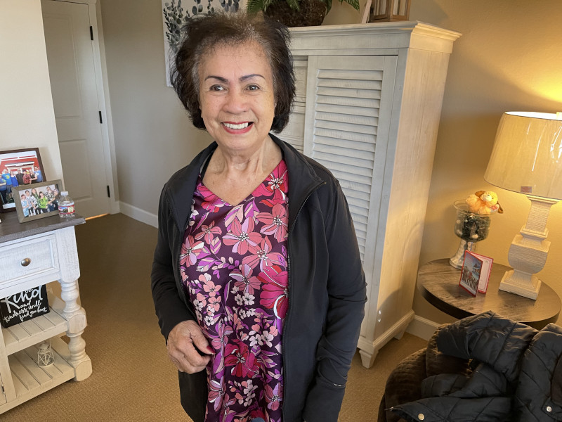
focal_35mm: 26
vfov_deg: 53.1
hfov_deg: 67.3
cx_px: 281
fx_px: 422
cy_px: 211
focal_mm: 5.1
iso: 400
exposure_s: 1/40
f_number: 1.6
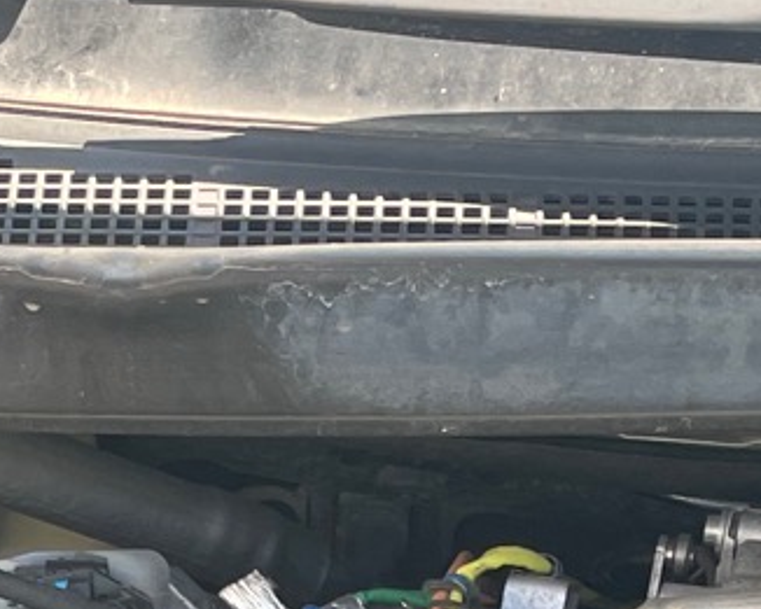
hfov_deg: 13.6
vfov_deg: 9.9
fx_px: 3154
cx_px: 84
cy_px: 1360
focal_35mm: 140
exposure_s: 1/286
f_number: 1.6
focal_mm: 4.2
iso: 32
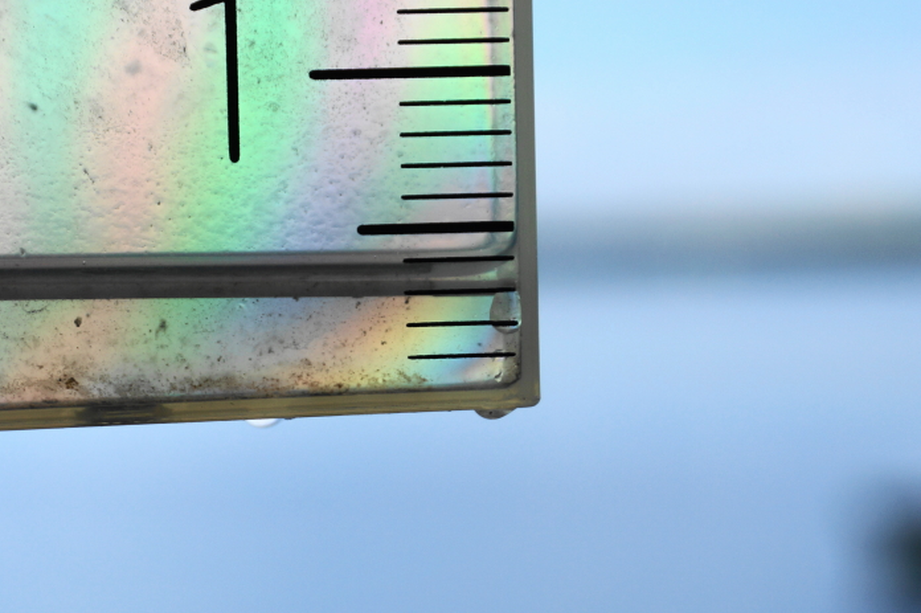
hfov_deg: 12.1
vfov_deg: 8.1
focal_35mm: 169
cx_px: 291
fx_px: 4320
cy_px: 307
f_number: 5
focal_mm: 70
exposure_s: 1/125
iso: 100
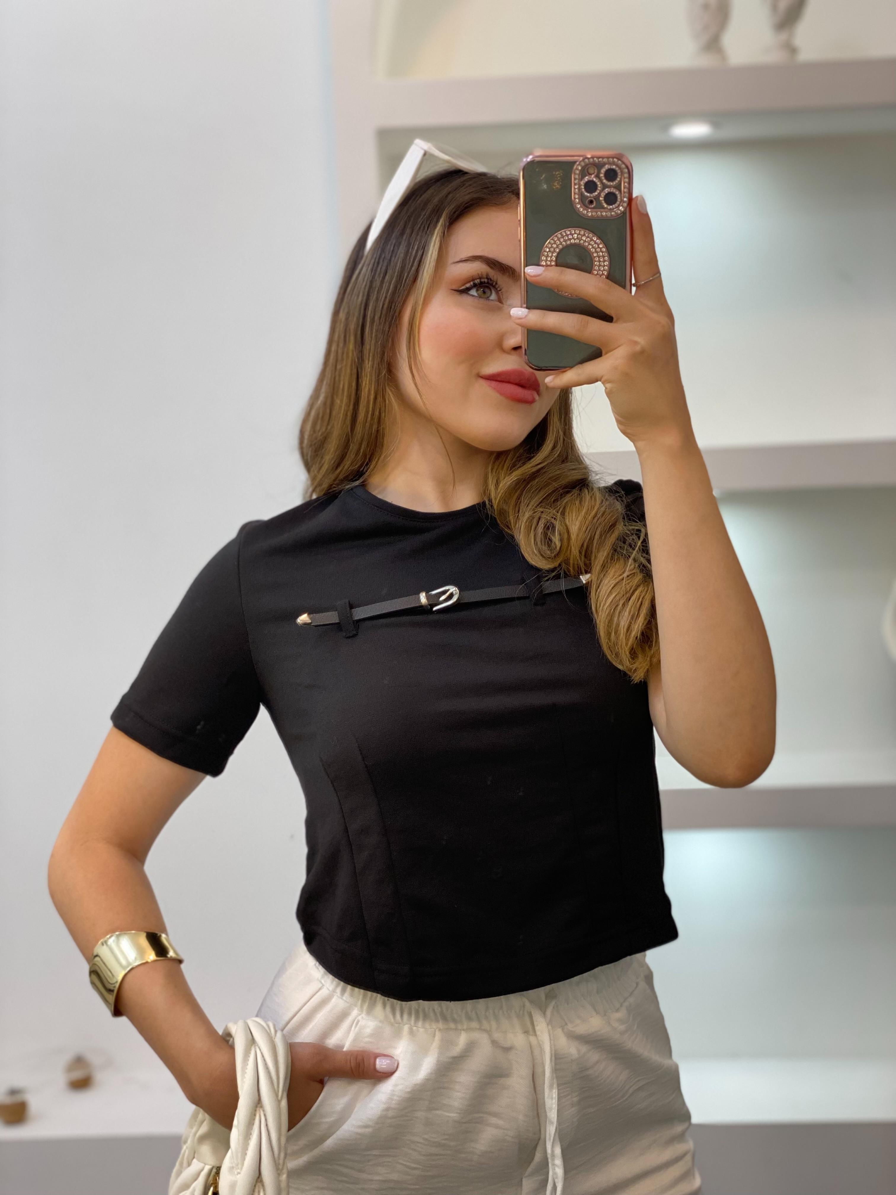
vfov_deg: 36.8
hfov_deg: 28.0
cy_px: 598
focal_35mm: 52
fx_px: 1795
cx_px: 448
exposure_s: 1/100
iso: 100
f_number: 2
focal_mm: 6
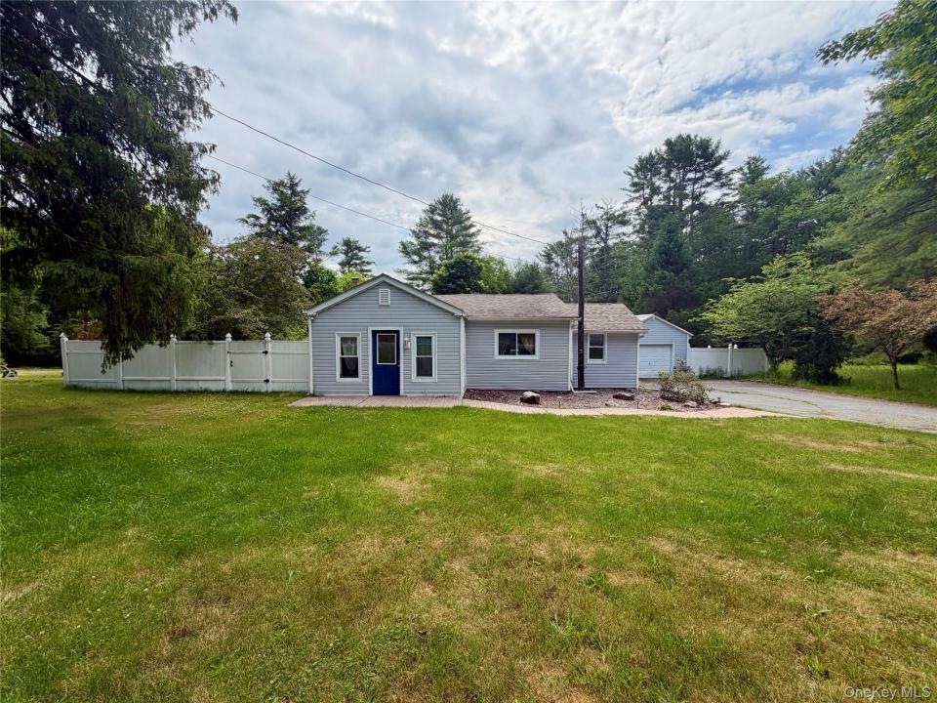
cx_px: 468
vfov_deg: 85.7
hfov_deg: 102.1
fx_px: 379
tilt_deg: -2.0
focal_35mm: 14
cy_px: 352
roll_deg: +0.4
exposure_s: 1/853
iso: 25
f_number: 2.2
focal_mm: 2.22
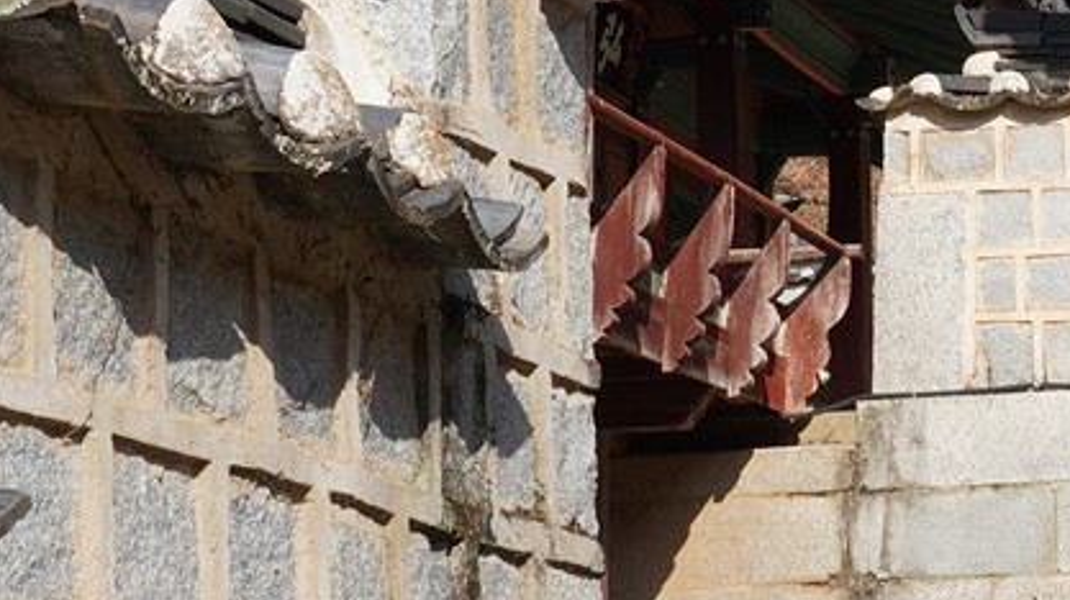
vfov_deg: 7.3
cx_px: 2104
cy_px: 346
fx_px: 4707
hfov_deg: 11.7
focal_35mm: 166
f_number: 16
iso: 160
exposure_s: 1/100
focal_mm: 33
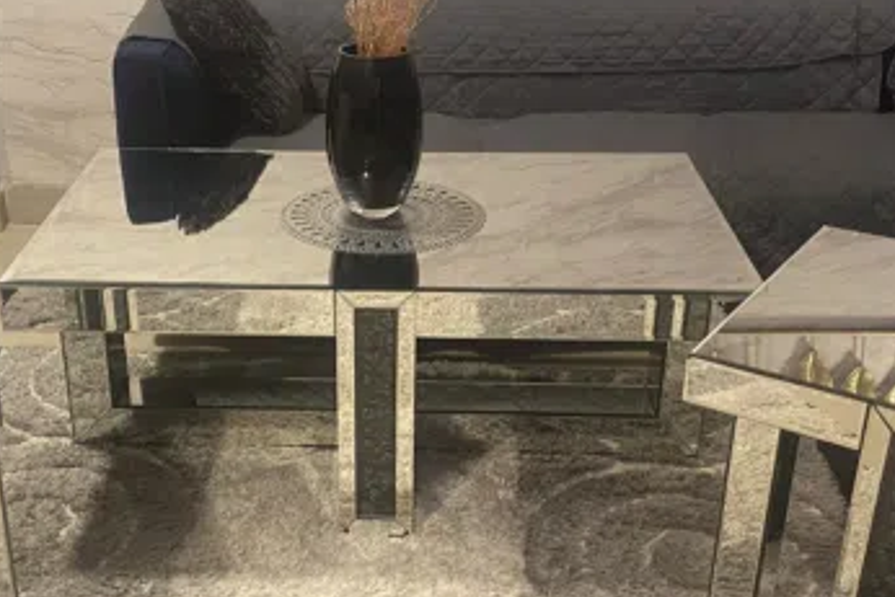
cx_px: 344
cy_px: 377
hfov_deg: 39.4
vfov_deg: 26.9
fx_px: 1244
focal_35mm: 50
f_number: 1.8
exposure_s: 1/50
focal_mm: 4.25
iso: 400
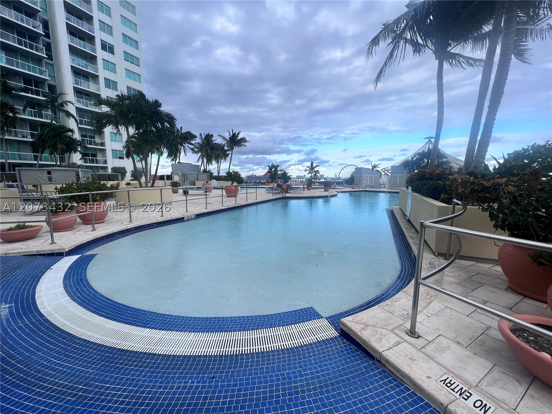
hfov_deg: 106.2
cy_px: 207
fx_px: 207
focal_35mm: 13
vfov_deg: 89.9
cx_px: 276
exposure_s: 1/797
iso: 32
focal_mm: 1.57
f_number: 1.8
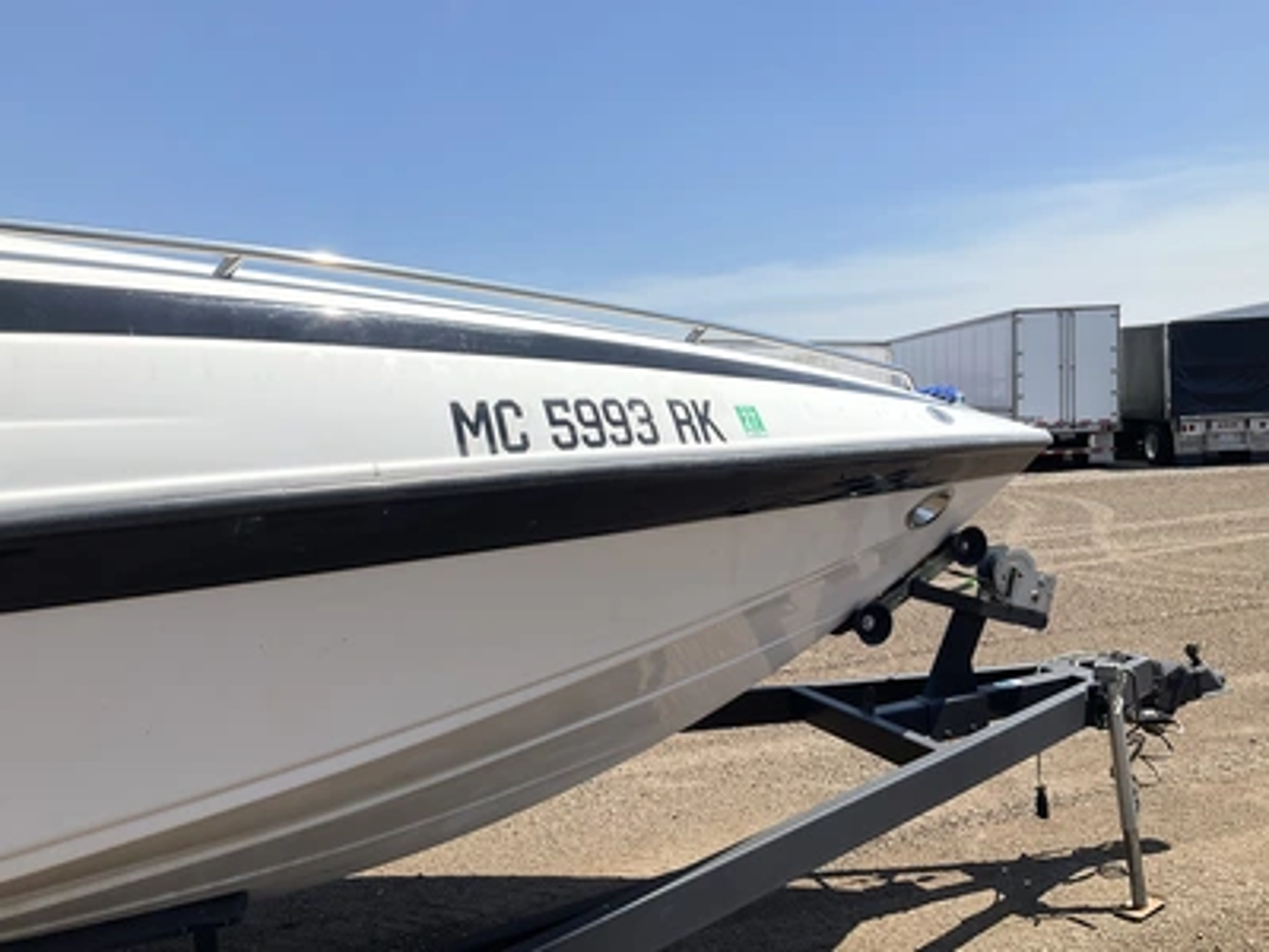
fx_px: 1063
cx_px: 634
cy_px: 476
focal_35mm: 29
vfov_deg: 48.2
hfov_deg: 61.7
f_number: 1.8
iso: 25
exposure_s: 1/2227
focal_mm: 3
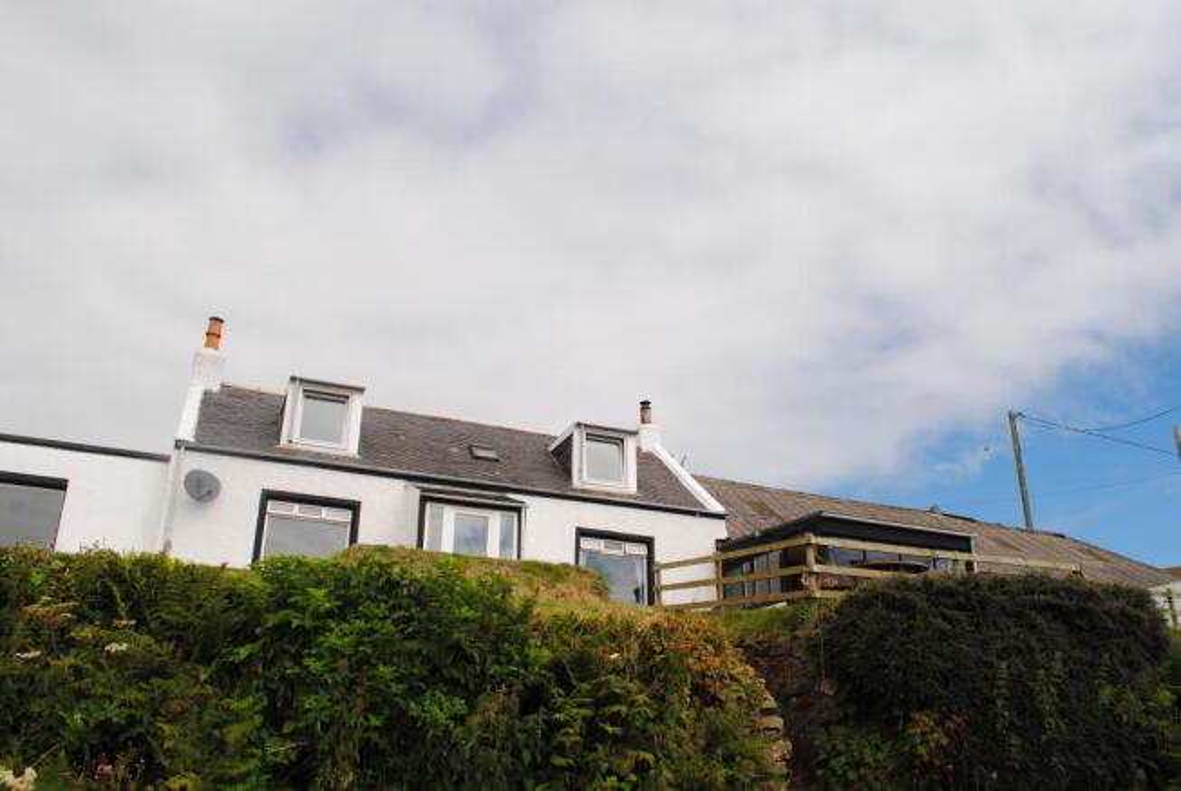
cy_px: 396
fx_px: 887
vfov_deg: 48.0
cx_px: 590
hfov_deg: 67.3
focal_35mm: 27
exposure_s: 1/250
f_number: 8
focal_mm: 18
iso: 100
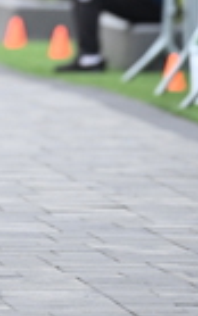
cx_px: -69
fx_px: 6952
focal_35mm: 806
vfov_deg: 2.6
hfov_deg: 1.6
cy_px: -148
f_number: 2.8
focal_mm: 200
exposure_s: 1/1600
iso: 1000
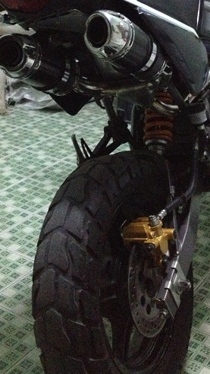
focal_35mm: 62
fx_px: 613
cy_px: 83
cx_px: 107
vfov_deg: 33.0
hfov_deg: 19.4
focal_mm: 4.28
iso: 800
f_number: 2.4
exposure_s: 1/15
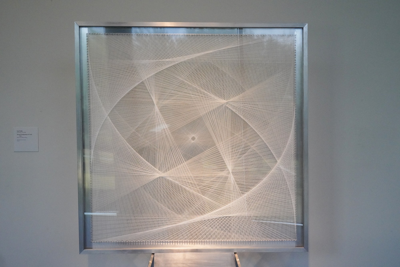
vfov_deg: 33.4
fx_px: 444
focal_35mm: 40
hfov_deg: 48.5
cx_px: 200
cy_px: 134
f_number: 18
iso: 10000
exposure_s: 1/100
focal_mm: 40
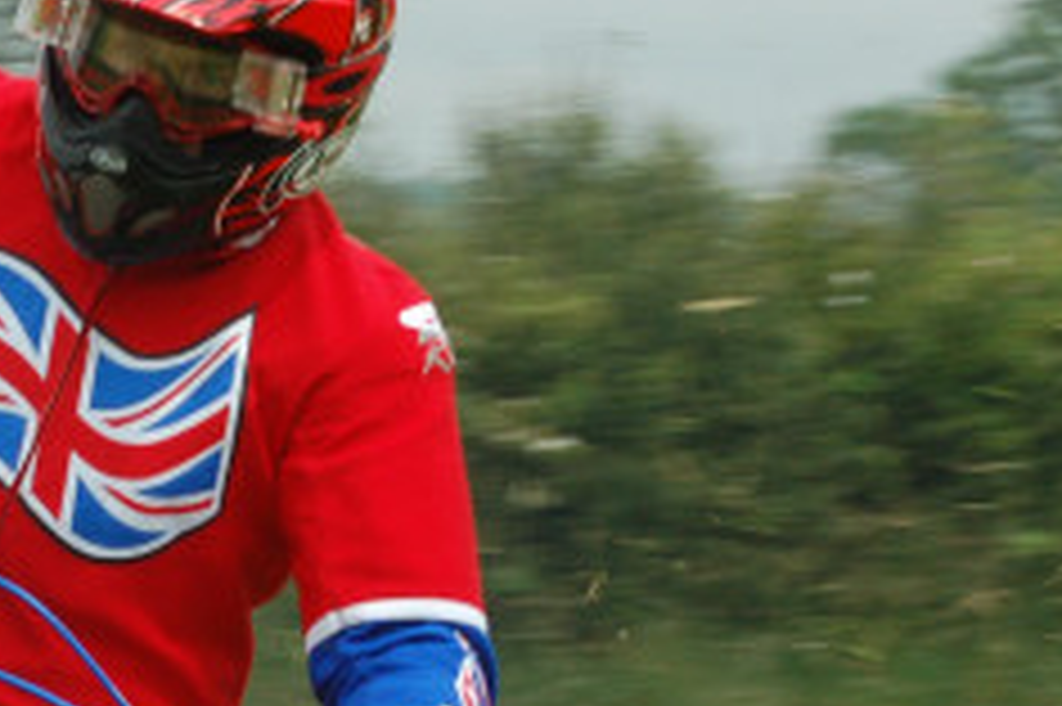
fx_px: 15762
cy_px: 742
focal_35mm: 535
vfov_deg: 2.6
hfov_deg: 3.9
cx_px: -72
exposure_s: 1/250
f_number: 11
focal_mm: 105
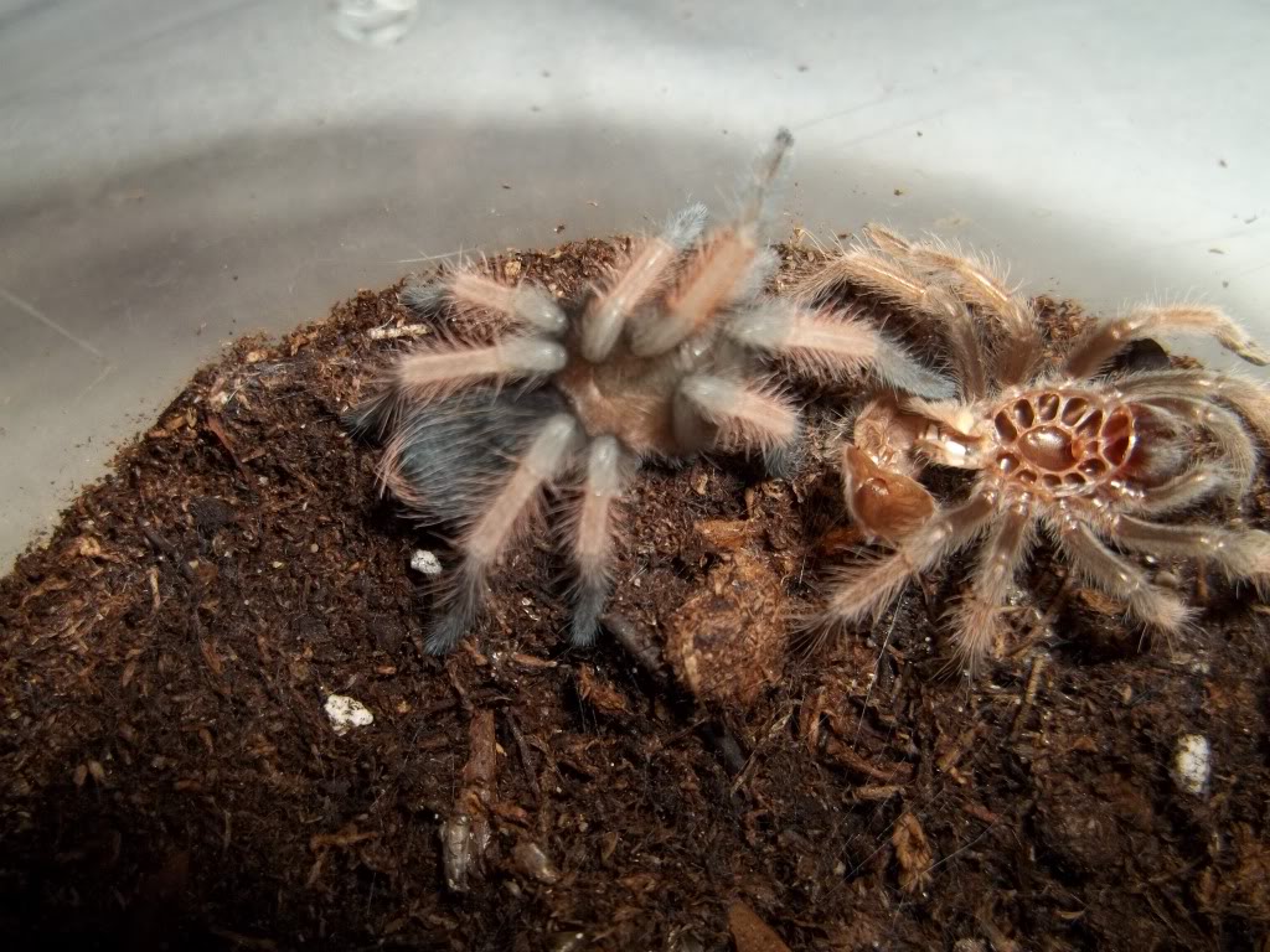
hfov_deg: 55.4
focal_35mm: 33
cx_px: 635
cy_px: 476
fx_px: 1211
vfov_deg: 42.9
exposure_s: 1/30
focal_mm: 5.9
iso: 64
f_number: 3.3
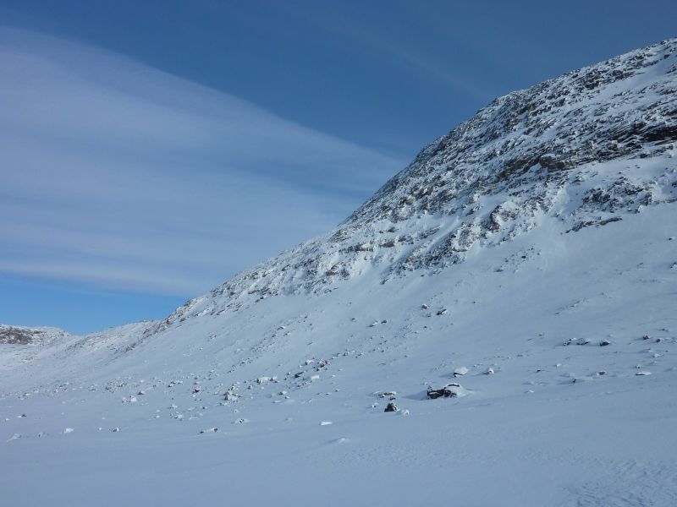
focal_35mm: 25
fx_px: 489
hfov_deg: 69.4
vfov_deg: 54.9
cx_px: 338
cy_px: 254
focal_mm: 4.1
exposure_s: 1/800
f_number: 5.6
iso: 80
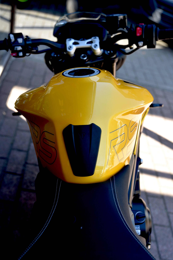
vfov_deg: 41.1
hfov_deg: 28.1
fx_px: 346
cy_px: 130
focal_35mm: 48
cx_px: 86
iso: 100
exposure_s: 1/60
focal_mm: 48
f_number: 4
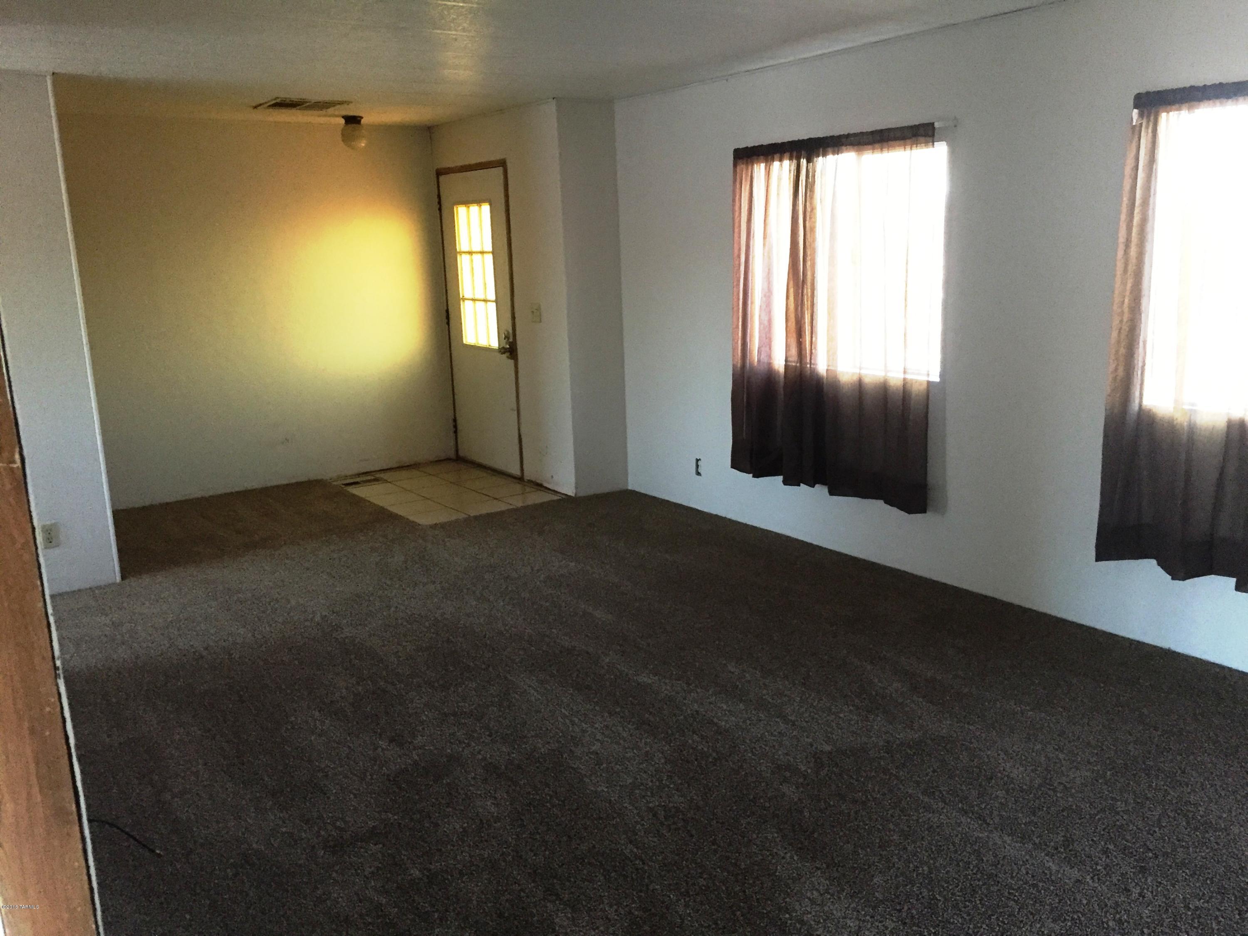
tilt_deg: -10.6
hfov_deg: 61.7
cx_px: 624
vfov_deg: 48.2
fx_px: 1046
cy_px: 468
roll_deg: +1.5
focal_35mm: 29
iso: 250
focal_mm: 4.15
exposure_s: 1/30
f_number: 2.2
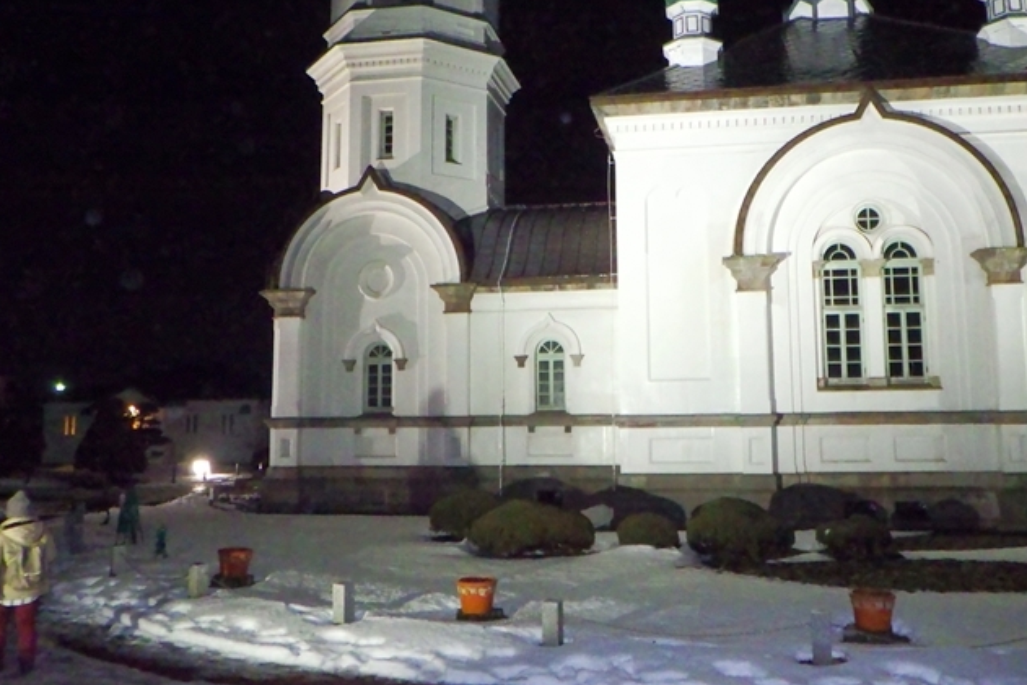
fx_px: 827
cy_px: 290
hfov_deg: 63.2
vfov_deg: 44.8
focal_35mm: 29
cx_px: 604
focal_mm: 5
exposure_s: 1/25
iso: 1600
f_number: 3.5
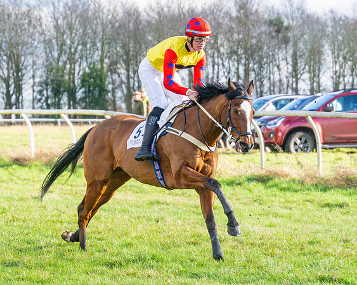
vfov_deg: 7.0
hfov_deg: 8.7
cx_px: 234
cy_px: 170
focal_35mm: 222
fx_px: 2347
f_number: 4
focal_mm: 98
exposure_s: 1/1250
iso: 400
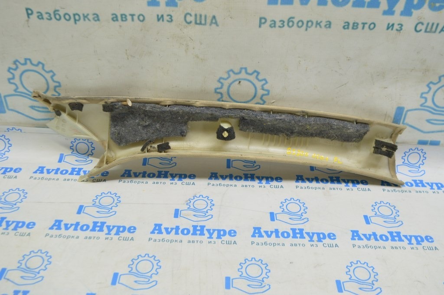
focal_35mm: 36
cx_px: 222
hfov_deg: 53.2
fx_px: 444
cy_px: 148
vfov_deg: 36.8
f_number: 5.6
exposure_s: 1/20
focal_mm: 24
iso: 400
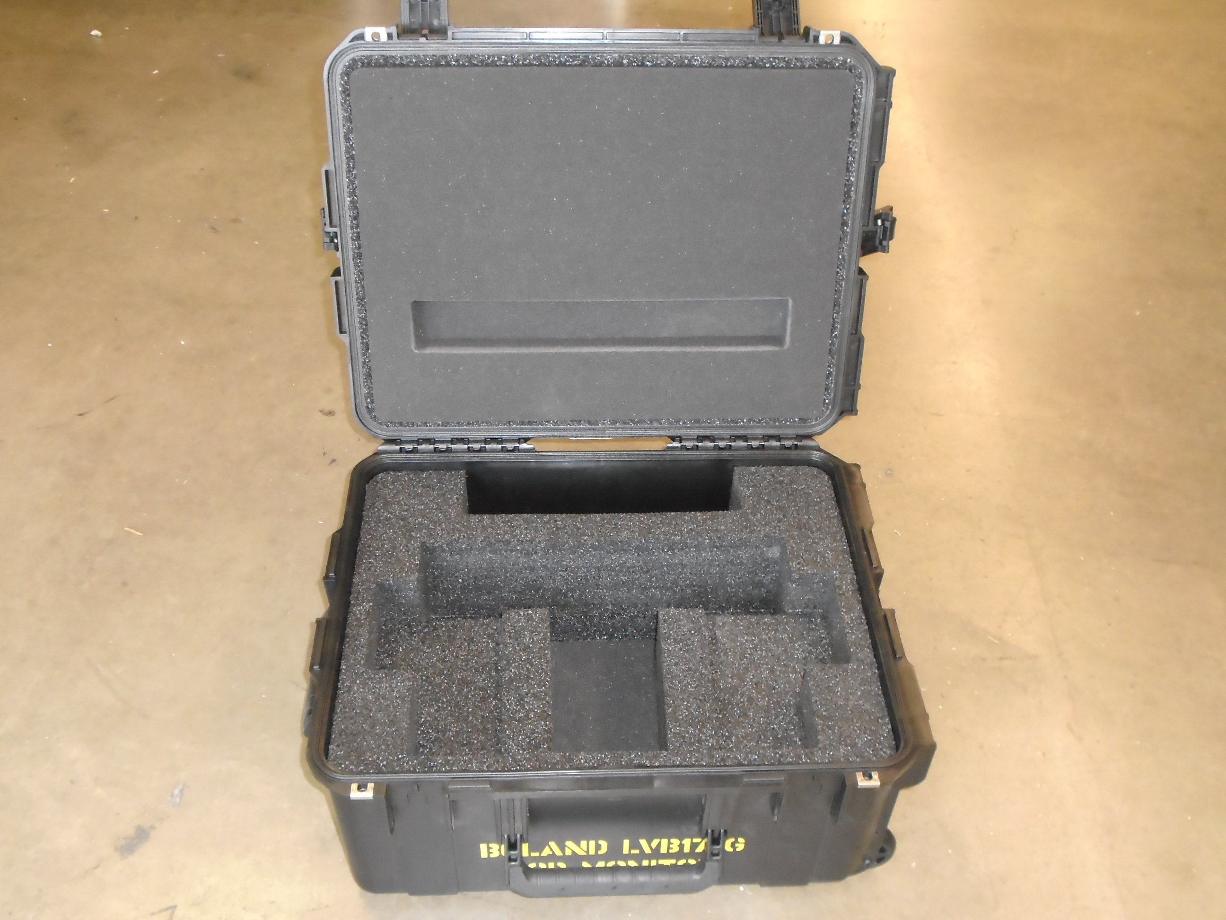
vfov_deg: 39.7
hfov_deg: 51.4
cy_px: 460
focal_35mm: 36
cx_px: 613
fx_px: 1275
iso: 640
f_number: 3.8
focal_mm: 6.4
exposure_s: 1/40
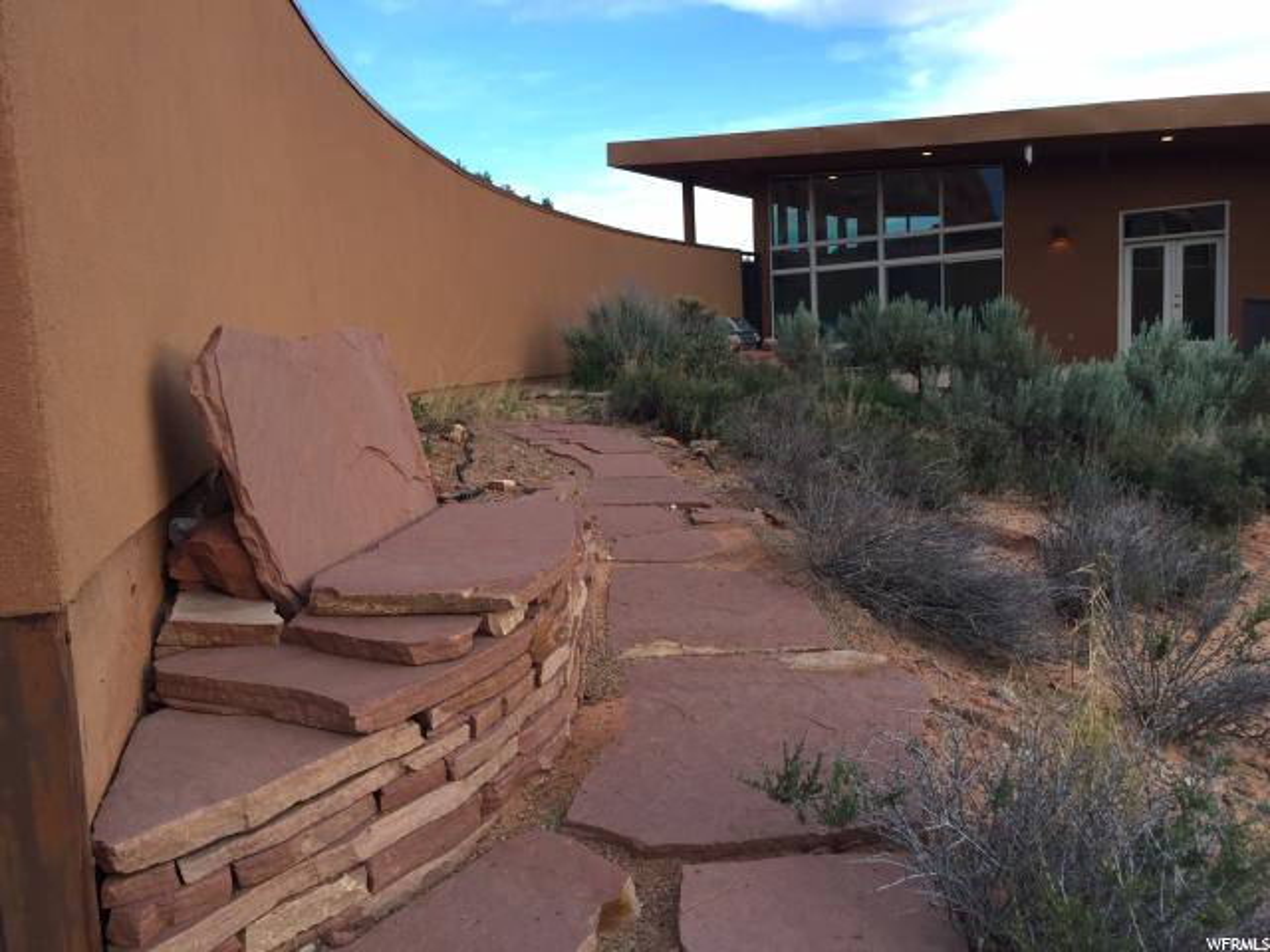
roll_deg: +3.2
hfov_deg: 61.7
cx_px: 635
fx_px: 1064
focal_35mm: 29
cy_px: 476
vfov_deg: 48.2
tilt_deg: -5.8
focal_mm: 4.15
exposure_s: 1/120
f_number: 2.2
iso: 40
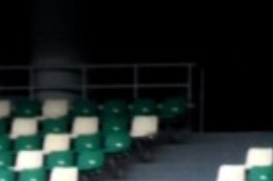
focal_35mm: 1324
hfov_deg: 1.6
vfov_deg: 1.0
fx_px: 10020
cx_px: -78
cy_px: 454
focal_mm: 170
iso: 3200
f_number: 10
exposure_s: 1/400
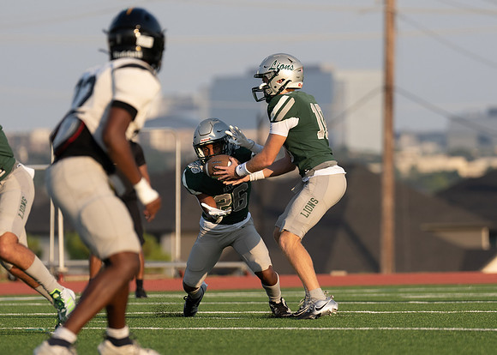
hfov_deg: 4.7
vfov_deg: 3.3
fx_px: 6109
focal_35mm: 433
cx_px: 280
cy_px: 177
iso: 100
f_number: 2.8
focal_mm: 200
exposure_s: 1/1250
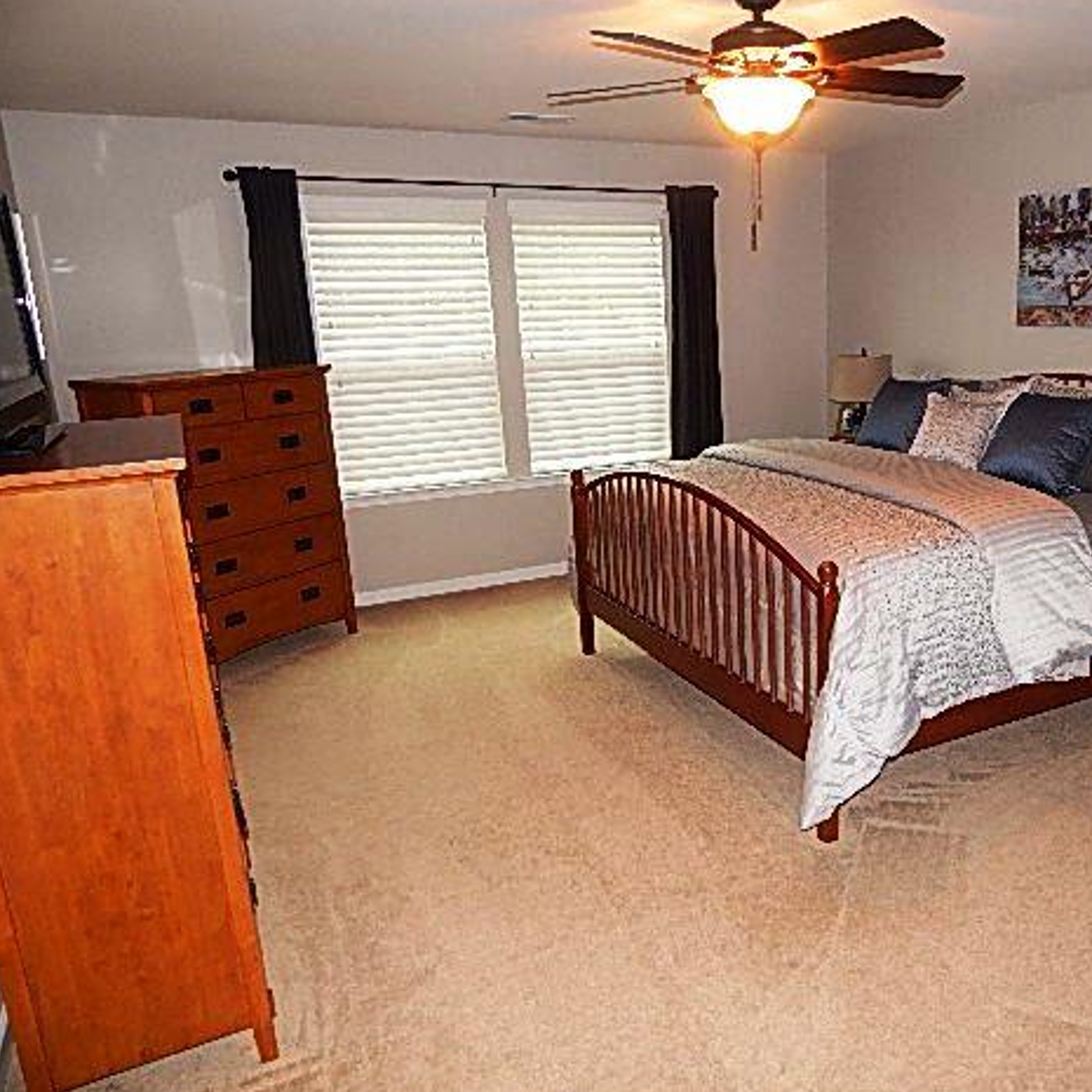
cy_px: 554
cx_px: 744
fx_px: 999
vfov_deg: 57.3
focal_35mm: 28
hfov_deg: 55.9
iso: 200
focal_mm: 4
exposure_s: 1/30
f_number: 3
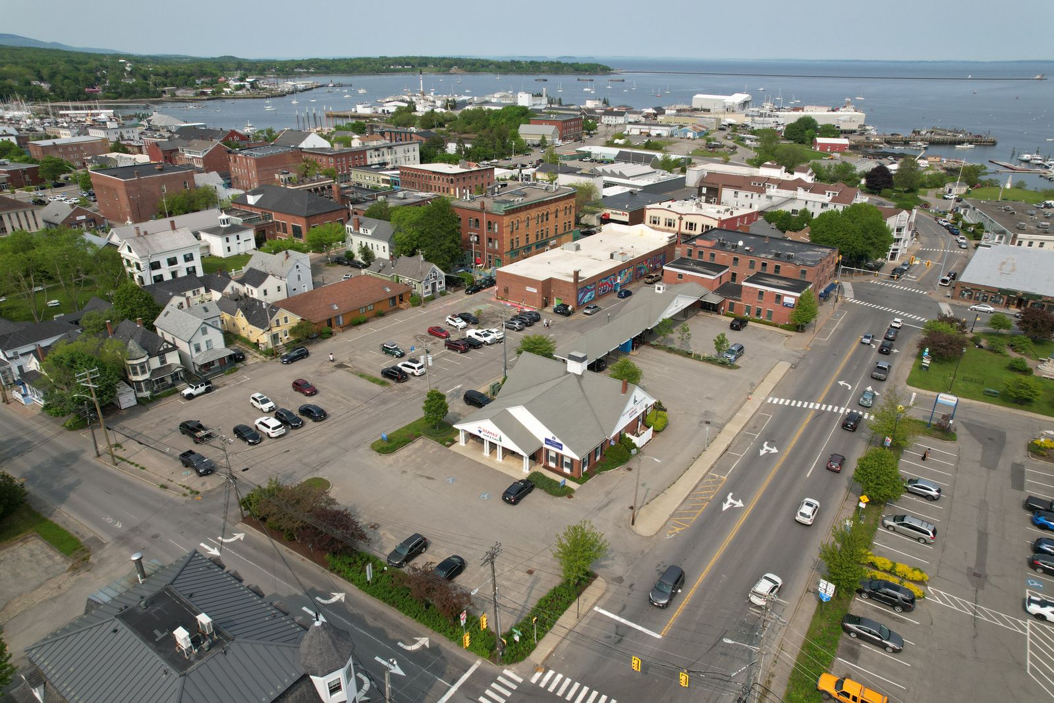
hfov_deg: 78.6
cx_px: 527
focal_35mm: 22
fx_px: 644
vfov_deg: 57.2
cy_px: 352
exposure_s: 1/120
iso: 100
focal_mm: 8.38
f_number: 2.8
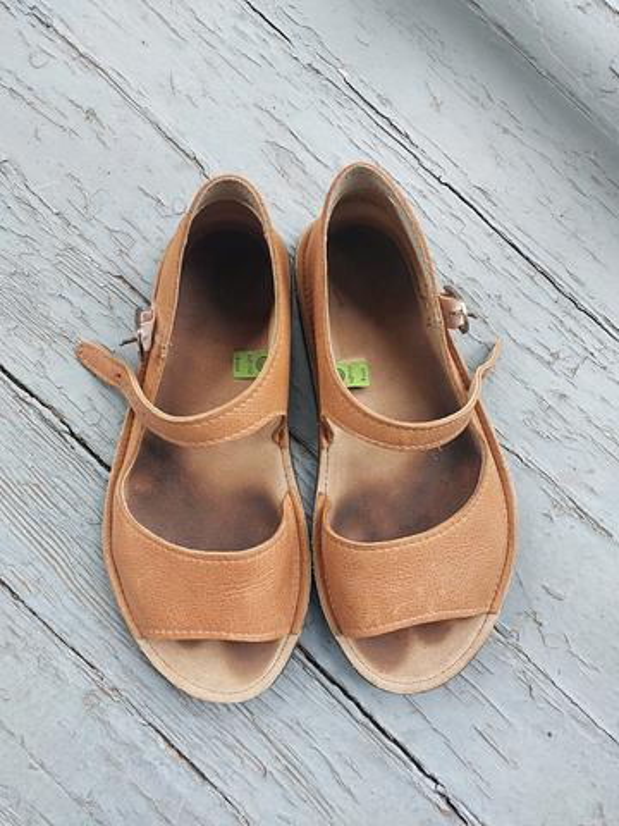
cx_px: 310
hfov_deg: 56.8
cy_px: 413
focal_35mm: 24
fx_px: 572
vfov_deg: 71.6
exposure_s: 1/120
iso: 32
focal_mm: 5.23
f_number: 1.8
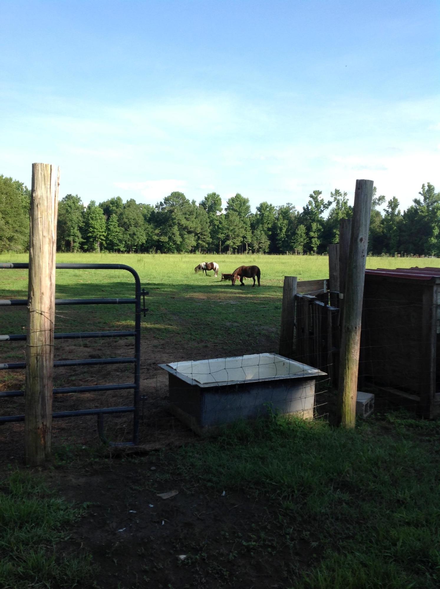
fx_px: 595
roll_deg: -0.7
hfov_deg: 40.6
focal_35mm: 35
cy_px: 294
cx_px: 220
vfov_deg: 52.7
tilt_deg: -3.1
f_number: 2.4
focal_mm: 4.28
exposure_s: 1/756
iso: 50
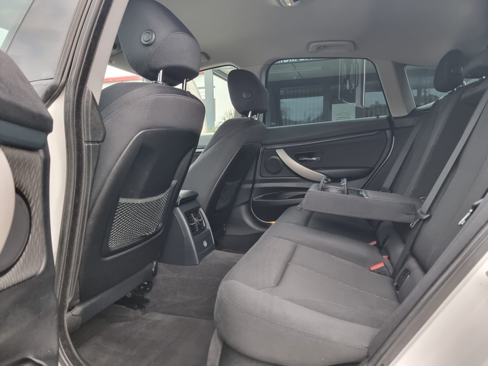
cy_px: 183
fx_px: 338
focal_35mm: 24
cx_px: 244
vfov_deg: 56.8
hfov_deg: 71.6
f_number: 1.8
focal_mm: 6.7
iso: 250
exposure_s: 1/120
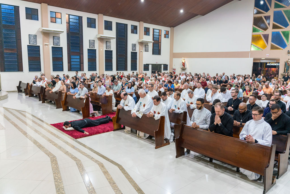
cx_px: 145
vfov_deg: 46.4
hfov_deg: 65.5
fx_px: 226
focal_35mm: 28
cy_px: 97
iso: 1600
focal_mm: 28
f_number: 2.8
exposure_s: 1/125
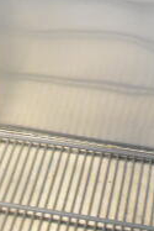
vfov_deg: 14.2
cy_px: -142
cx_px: 30
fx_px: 845
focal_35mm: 132
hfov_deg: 10.4
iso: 3200
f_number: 3.5
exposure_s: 1/30
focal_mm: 18
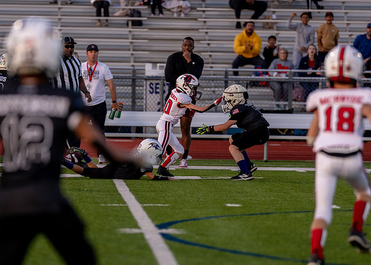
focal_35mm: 336
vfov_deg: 4.3
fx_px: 3535
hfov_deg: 6.0
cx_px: 162
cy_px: 133
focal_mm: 200
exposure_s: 1/1250
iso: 800
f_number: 2.8
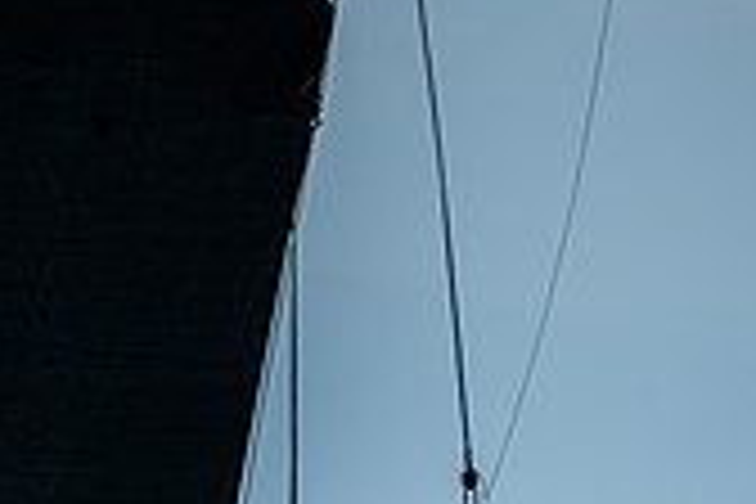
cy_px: 815
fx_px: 20284
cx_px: -456
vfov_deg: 1.4
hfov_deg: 2.1
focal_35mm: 966
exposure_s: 1/800
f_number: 5.6
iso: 320
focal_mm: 260
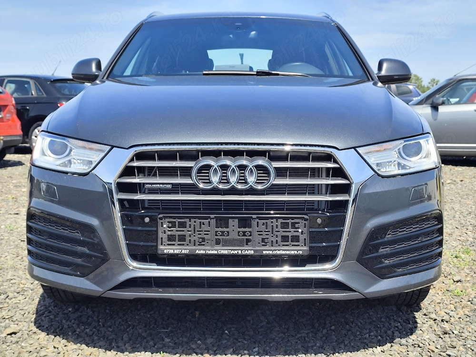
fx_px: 633
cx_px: 238
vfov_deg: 31.5
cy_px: 178
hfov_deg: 41.2
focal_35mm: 46
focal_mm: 6.19
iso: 50
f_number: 1.65
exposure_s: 1/775
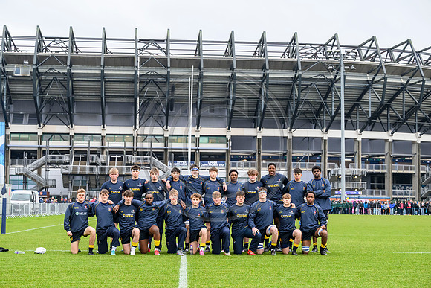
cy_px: 144
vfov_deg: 19.5
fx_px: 838
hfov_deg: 28.8
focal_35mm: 70
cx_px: 216
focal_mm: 70
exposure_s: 1/1000
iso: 2500
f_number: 4.5
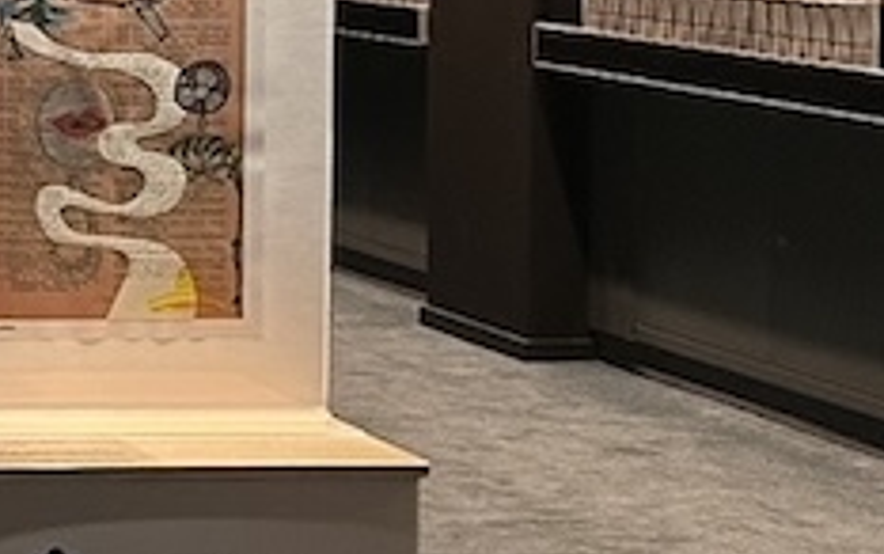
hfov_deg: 12.7
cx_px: -1161
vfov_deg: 9.9
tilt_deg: -2.5
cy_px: -46
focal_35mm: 131
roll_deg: -0.1
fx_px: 3158
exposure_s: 1/48
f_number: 1.78
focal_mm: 6.86
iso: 200
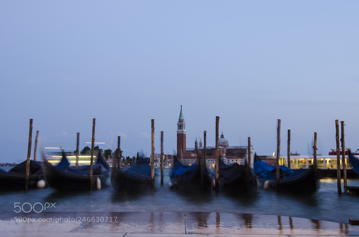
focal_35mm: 42
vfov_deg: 31.7
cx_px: 180
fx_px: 418
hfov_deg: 46.5
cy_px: 118
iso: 100
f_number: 10
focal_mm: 28
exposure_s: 3
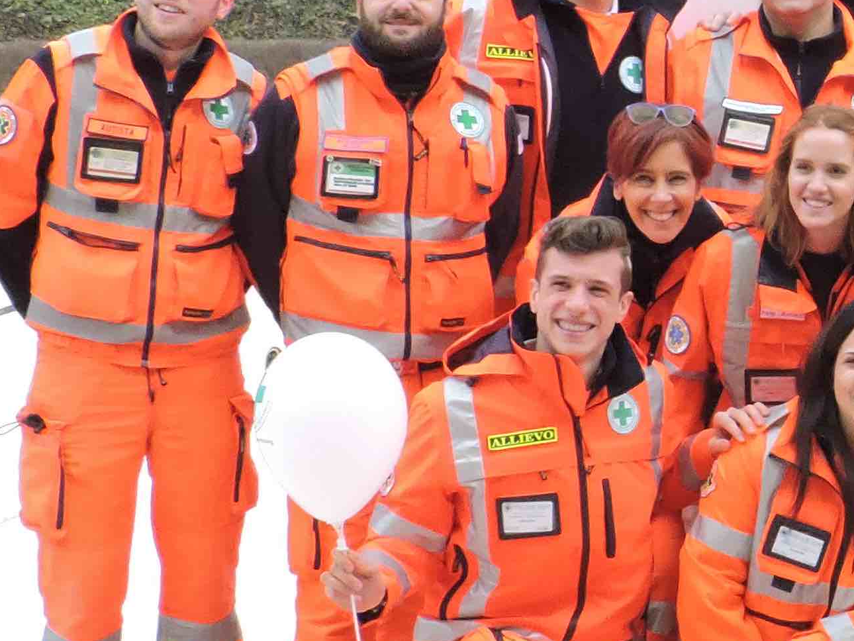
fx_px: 3084
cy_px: 268
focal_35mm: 125
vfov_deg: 11.9
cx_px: 1374
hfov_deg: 14.4
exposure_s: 1/320
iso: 400
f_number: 5.1
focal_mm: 6.2
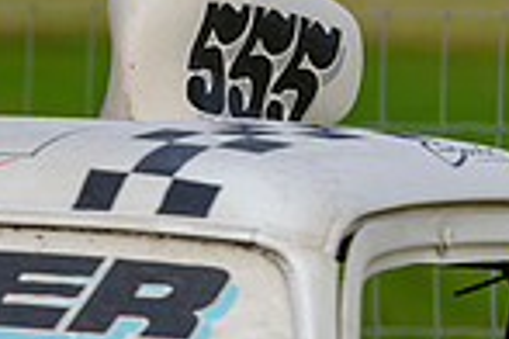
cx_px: -457
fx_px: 10038
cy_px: 126
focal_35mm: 710
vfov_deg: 1.9
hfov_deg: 2.9
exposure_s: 1/250
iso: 400
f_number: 4.8
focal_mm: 180
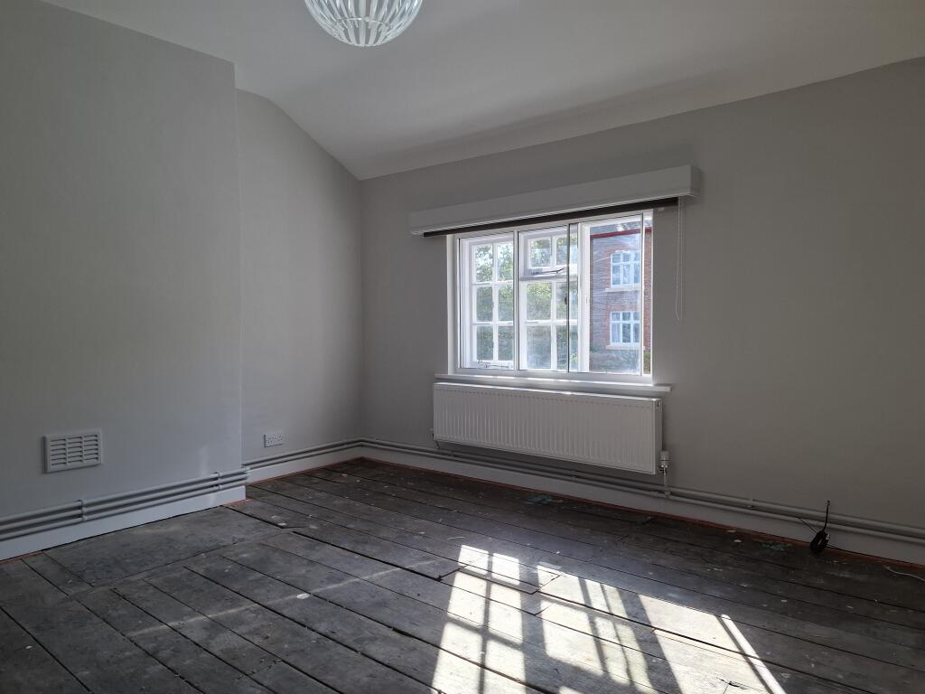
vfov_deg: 58.9
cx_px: 462
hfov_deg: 73.9
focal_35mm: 23
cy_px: 347
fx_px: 615
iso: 50
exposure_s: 1/195
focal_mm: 5.54
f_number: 1.8
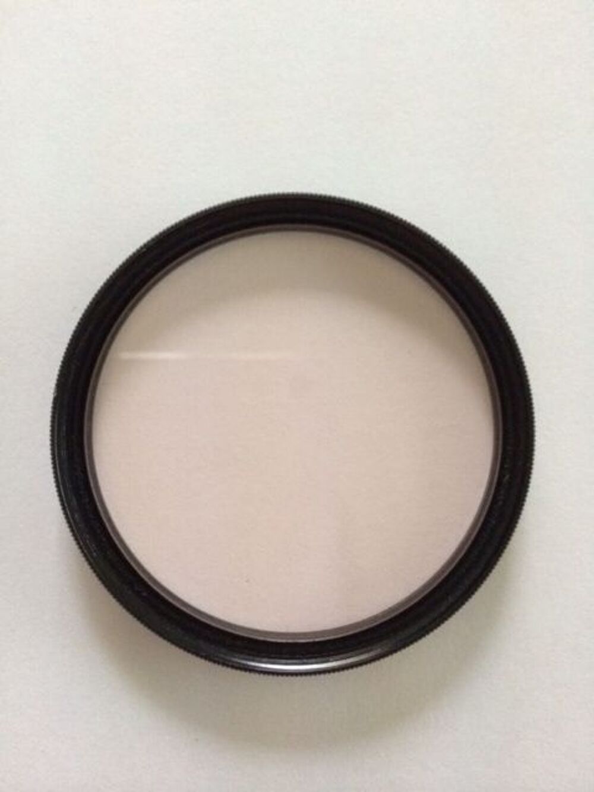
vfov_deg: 60.0
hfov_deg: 46.8
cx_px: 297
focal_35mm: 30
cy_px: 396
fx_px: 686
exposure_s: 1/30
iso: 320
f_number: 2.2
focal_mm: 4.12
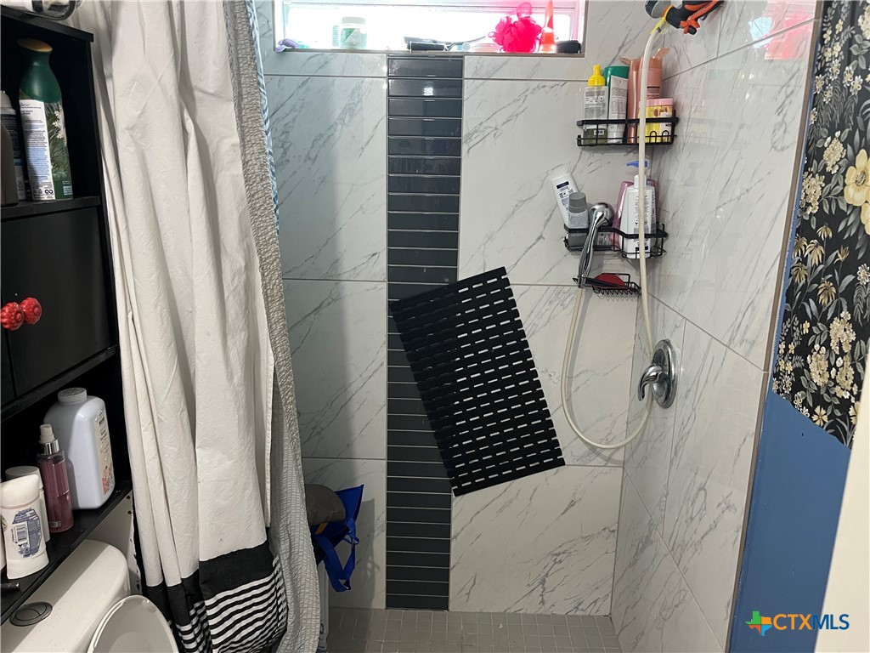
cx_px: 435
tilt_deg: -12.3
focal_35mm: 26
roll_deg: -0.9
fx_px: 653
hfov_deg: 67.3
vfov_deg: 53.1
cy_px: 326
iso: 250
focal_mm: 5.1
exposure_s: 1/60
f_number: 1.6
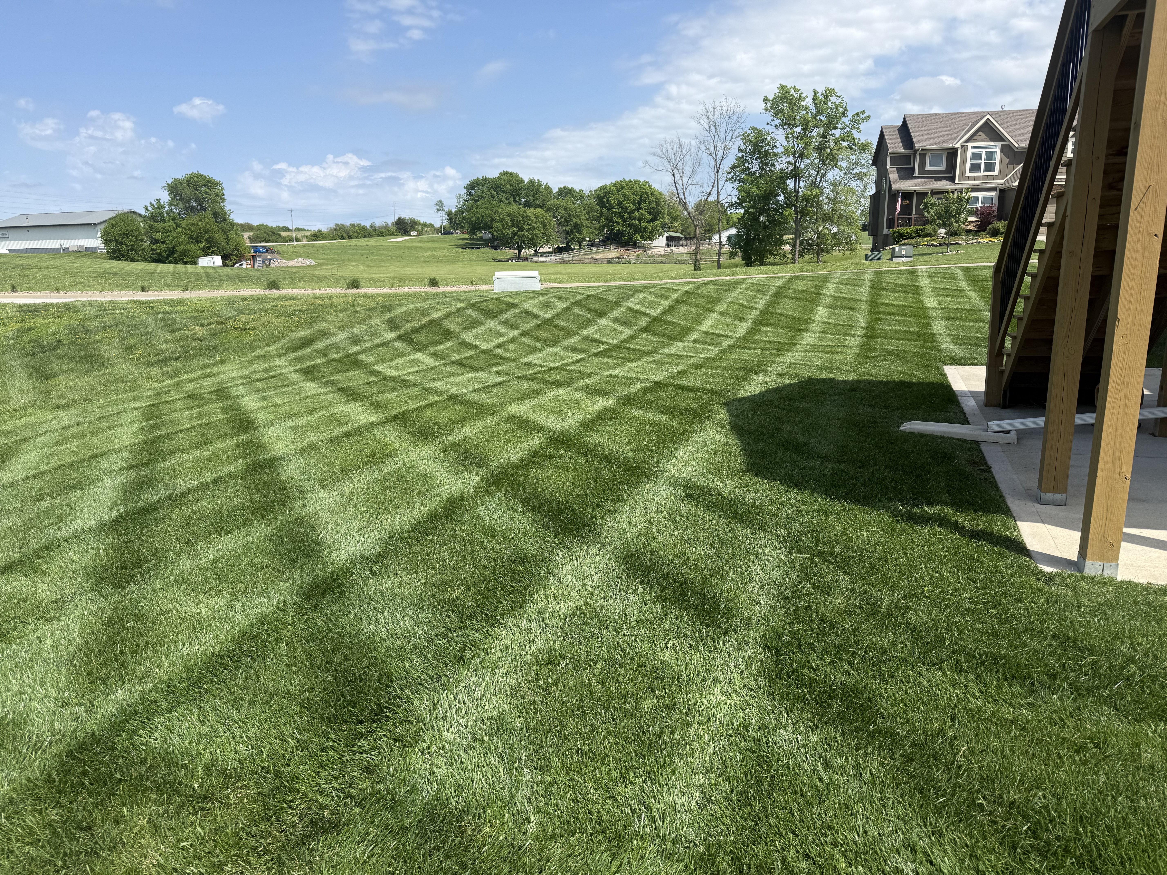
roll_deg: +0.0
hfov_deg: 71.6
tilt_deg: -12.1
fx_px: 809
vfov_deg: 56.8
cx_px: 584
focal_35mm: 24
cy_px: 438
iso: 80
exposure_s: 1/3584
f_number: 1.78
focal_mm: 6.76
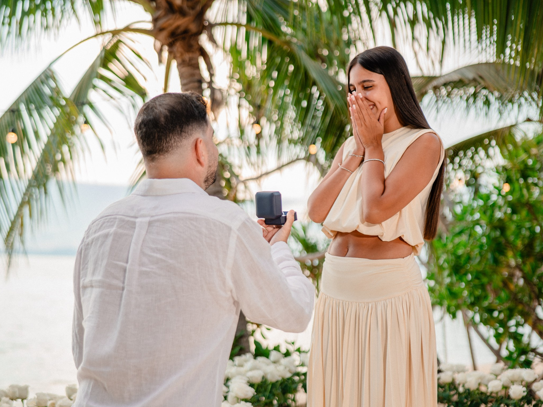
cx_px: 262
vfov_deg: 24.0
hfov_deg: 31.7
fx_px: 957
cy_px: 229
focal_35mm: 61
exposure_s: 1/400
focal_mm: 50
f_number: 2.2
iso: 640
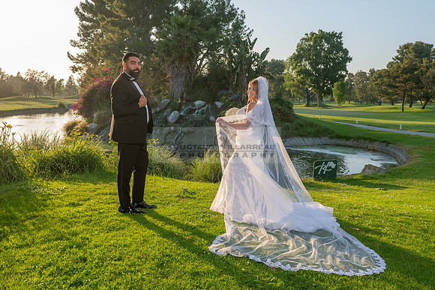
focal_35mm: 31
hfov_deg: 59.7
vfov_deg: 41.8
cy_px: 114
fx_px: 378
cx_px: 236
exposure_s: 1/250
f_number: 6.3
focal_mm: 24
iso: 200
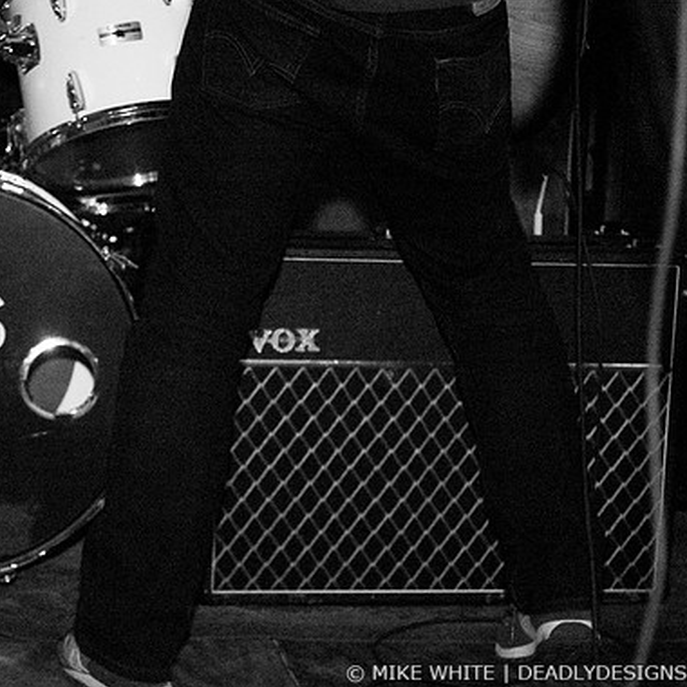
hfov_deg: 17.2
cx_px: 224
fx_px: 2268
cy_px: 340
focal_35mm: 101
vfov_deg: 17.2
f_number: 2.8
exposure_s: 1/25
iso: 1600
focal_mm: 52
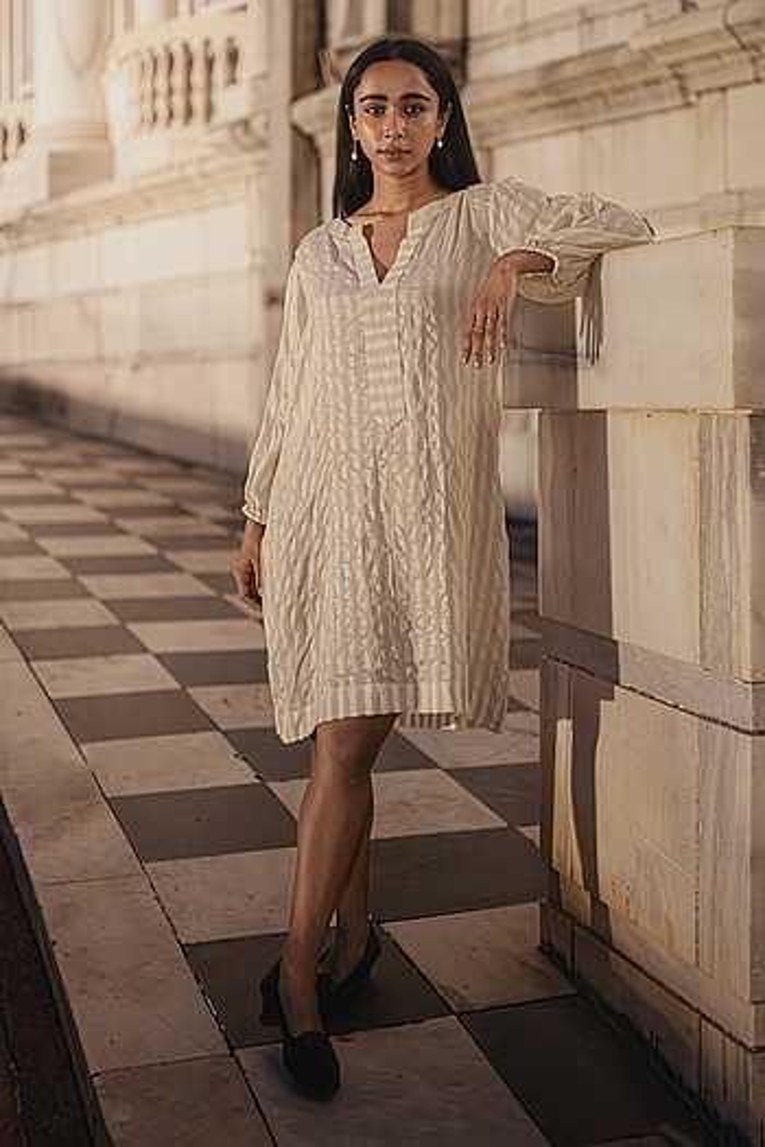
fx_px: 1116
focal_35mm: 35
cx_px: 382
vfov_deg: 54.4
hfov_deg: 37.9
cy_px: 574
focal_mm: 35
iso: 2000
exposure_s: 1/60
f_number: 1.4
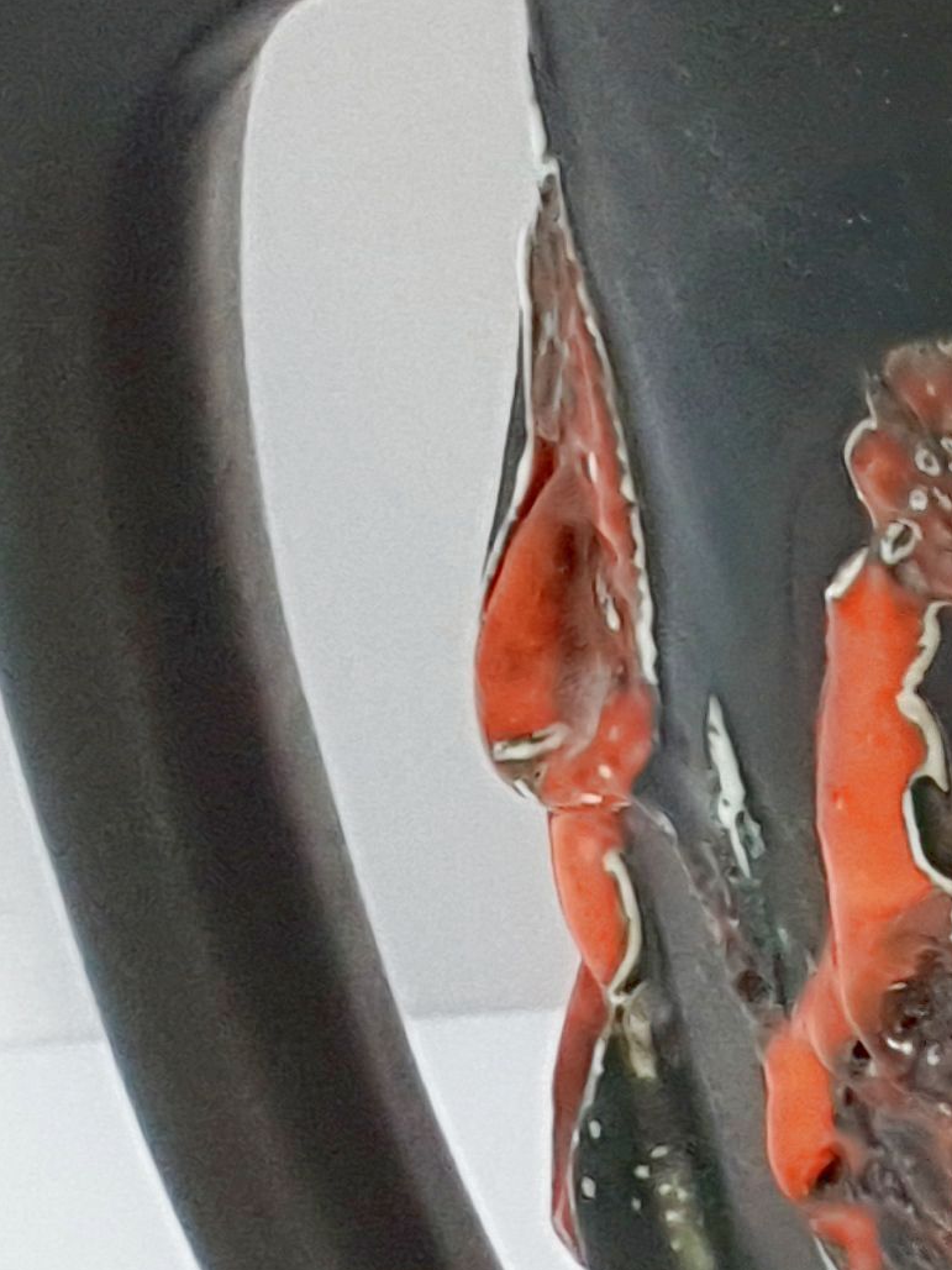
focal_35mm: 102
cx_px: 1372
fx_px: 3740
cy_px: 1040
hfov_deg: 13.7
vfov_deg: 19.0
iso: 320
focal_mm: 4.3
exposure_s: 1/50
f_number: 2.4
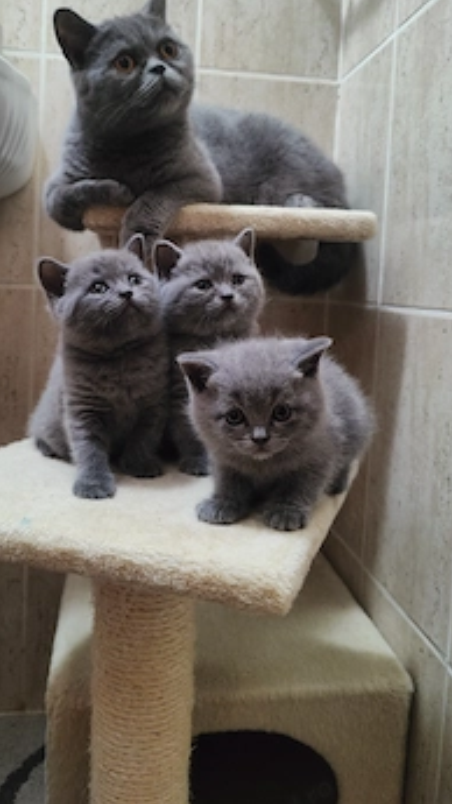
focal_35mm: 29
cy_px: 341
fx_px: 618
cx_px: 196
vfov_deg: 65.7
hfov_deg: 40.1
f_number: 1.8
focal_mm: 6.06
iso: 800
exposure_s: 1/36
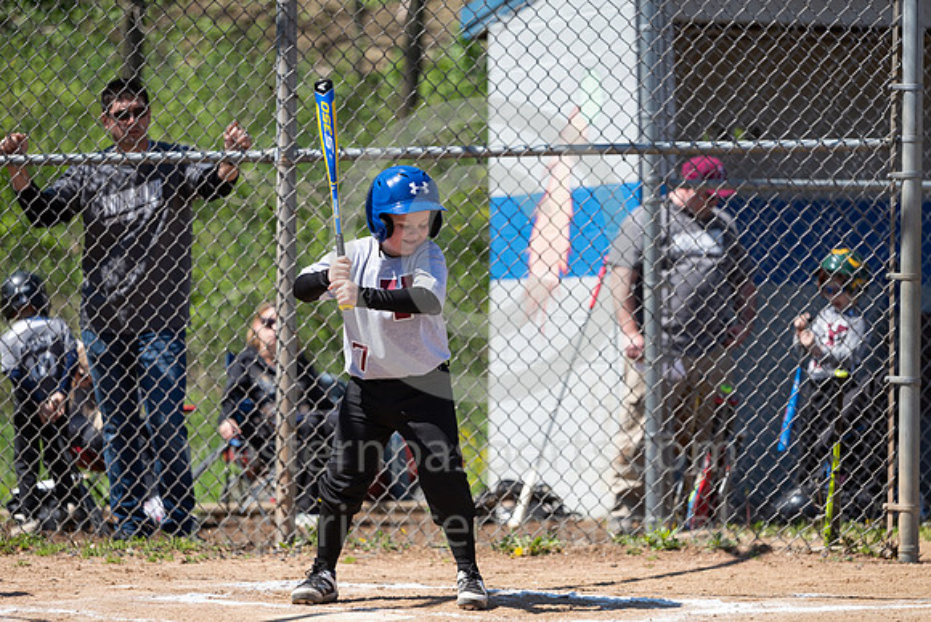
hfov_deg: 11.7
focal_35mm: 175
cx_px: 466
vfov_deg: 7.9
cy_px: 311
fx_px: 4527
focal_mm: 175
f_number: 3.2
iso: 200
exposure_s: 1/2500
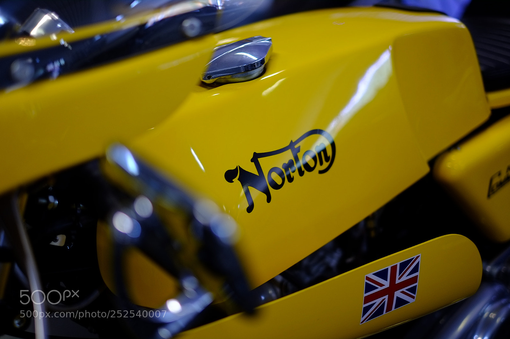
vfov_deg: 25.5
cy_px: 170
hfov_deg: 37.5
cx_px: 255
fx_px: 751
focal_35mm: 53
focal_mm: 35
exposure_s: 1/60
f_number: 1.4
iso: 200
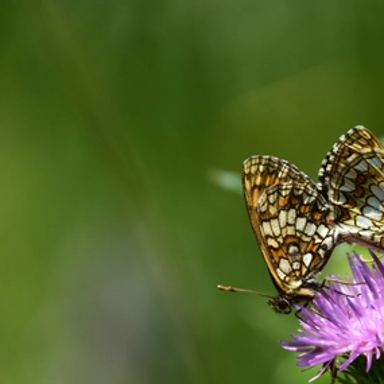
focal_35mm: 945
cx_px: 323
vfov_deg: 1.9
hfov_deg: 1.9
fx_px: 11860
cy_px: 218
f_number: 6.3
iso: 200
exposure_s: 1/640
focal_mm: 330
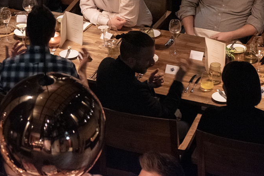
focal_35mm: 158
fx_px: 1159
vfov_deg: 8.6
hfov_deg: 12.9
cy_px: -19
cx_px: 61
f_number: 4.5
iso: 2000
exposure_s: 1/40
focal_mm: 70
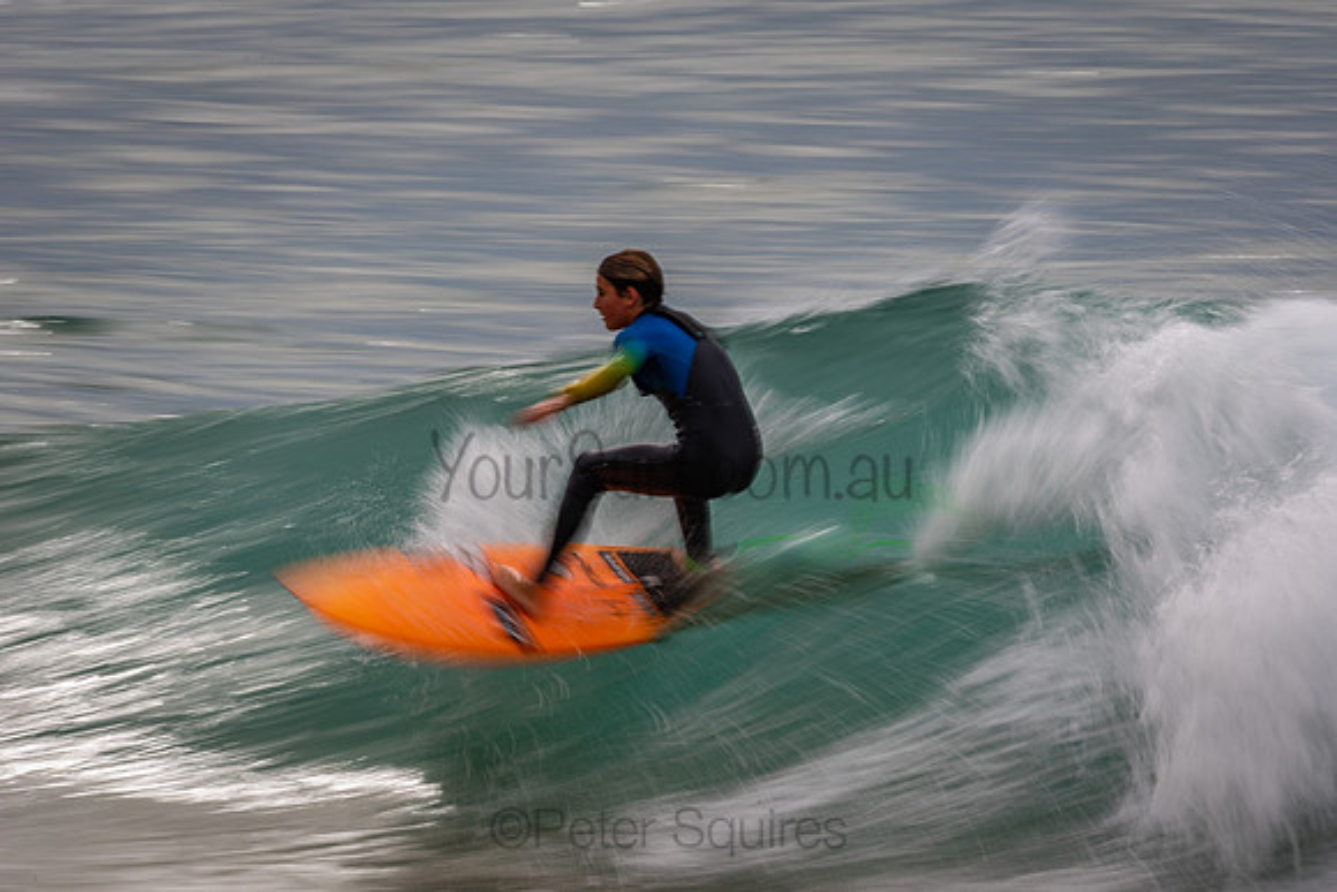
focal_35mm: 420
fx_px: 15601
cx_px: 668
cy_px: 446
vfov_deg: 3.3
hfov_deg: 4.9
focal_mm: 420
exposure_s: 1/20
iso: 64
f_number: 20
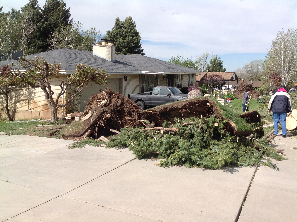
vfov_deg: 40.6
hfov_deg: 52.7
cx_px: 148
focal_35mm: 35
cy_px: 111
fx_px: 300
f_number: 2.4
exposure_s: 1/2016
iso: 50
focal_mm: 4.28
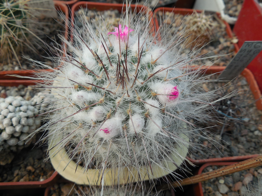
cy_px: 98
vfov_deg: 45.4
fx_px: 235
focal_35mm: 31
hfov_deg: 58.4
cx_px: 131
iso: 125
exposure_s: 1/320
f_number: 3.6
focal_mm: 5.6
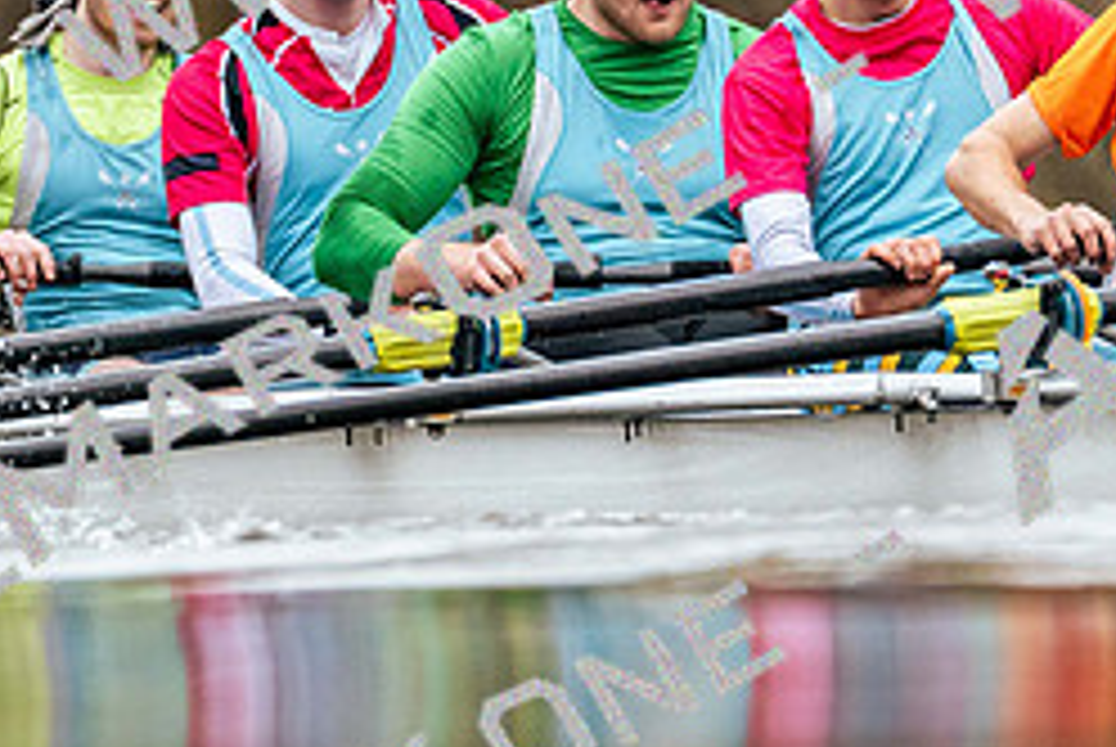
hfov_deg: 1.5
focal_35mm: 1359
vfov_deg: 1.0
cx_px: 612
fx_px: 42178
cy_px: 97
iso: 4000
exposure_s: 1/2000
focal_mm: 582
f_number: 6.3
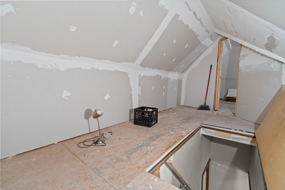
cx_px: 142
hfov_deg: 96.7
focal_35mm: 16
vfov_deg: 73.8
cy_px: 95
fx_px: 127
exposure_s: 1/30
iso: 1600
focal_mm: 16
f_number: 2.8
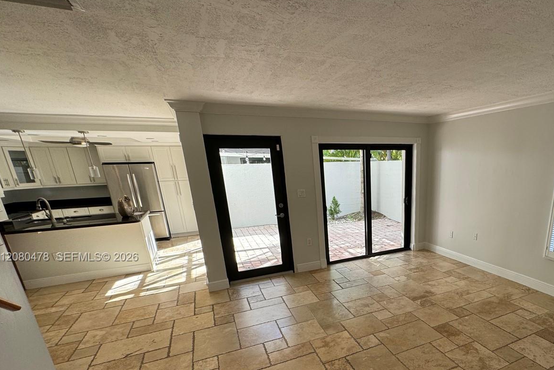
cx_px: 370
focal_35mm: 20
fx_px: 308
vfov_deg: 59.9
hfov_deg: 81.1
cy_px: 258
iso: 40
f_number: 2.2
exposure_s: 1/99
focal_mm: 2.22
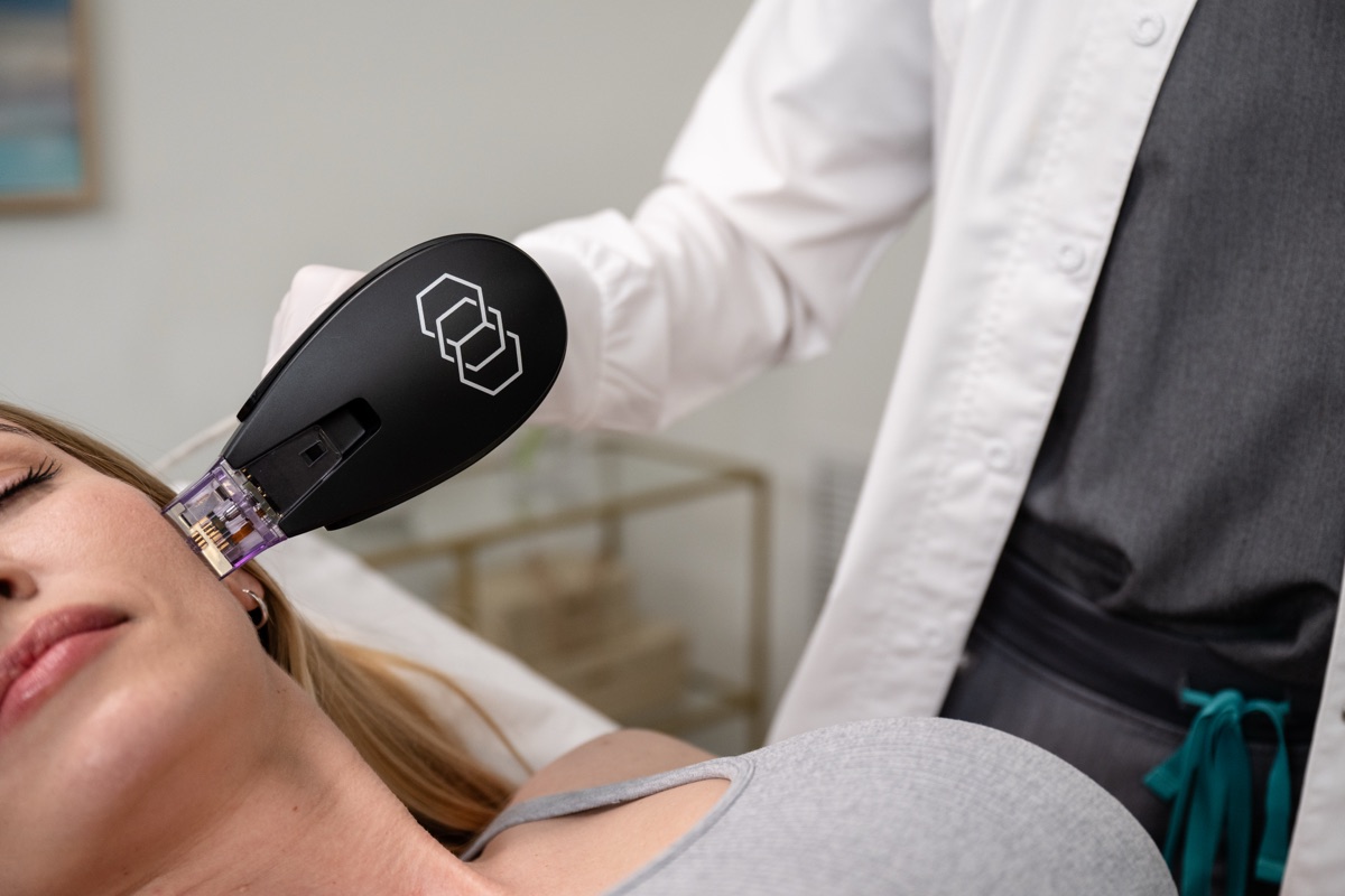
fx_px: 1718
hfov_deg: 42.7
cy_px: 448
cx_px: 672
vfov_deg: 29.2
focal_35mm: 46
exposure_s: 1/100
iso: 800
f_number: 3.5
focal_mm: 46
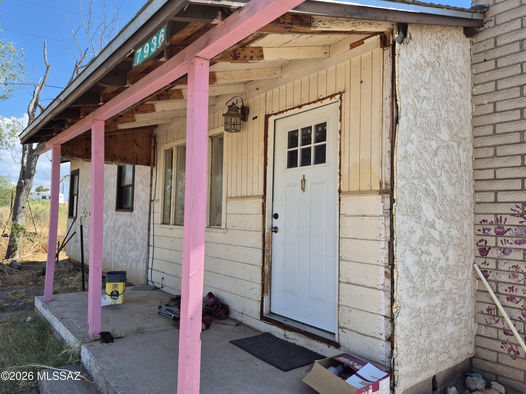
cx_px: 263
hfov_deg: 73.9
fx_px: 349
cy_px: 197
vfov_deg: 58.9
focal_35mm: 23
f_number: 1.8
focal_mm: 5.4
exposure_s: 1/966
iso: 25
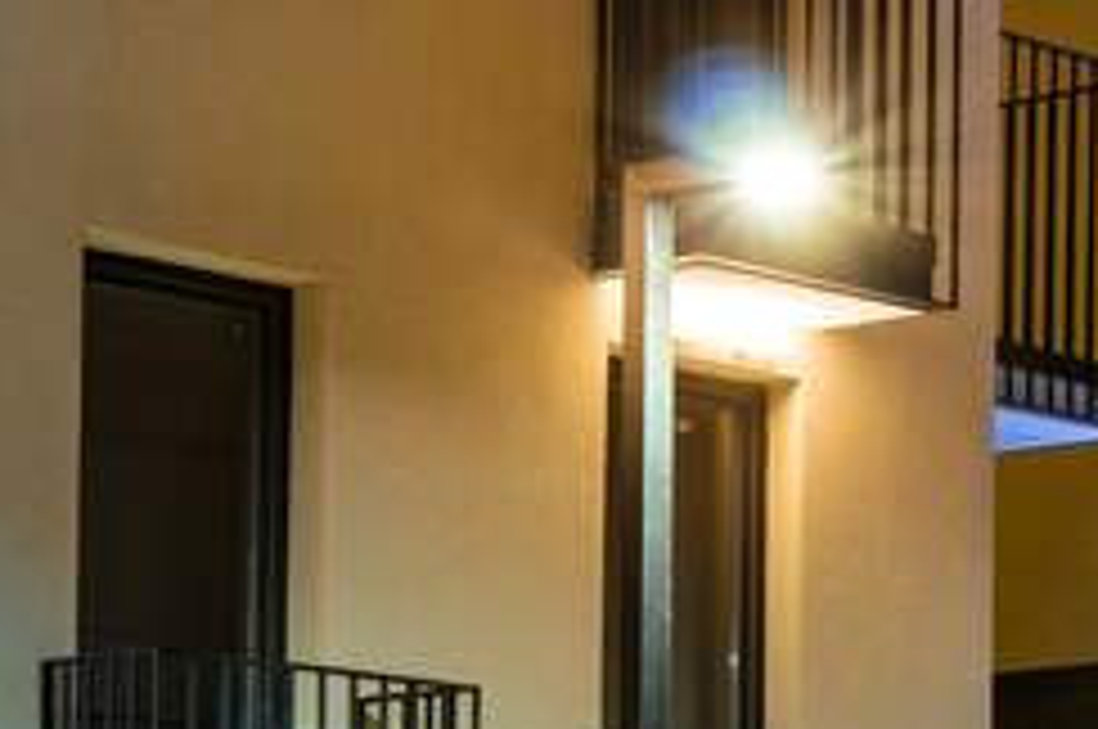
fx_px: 4649
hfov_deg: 13.1
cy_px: 983
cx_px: 1364
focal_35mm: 153
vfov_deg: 8.8
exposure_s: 3.2
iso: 100
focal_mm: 31
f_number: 5.6
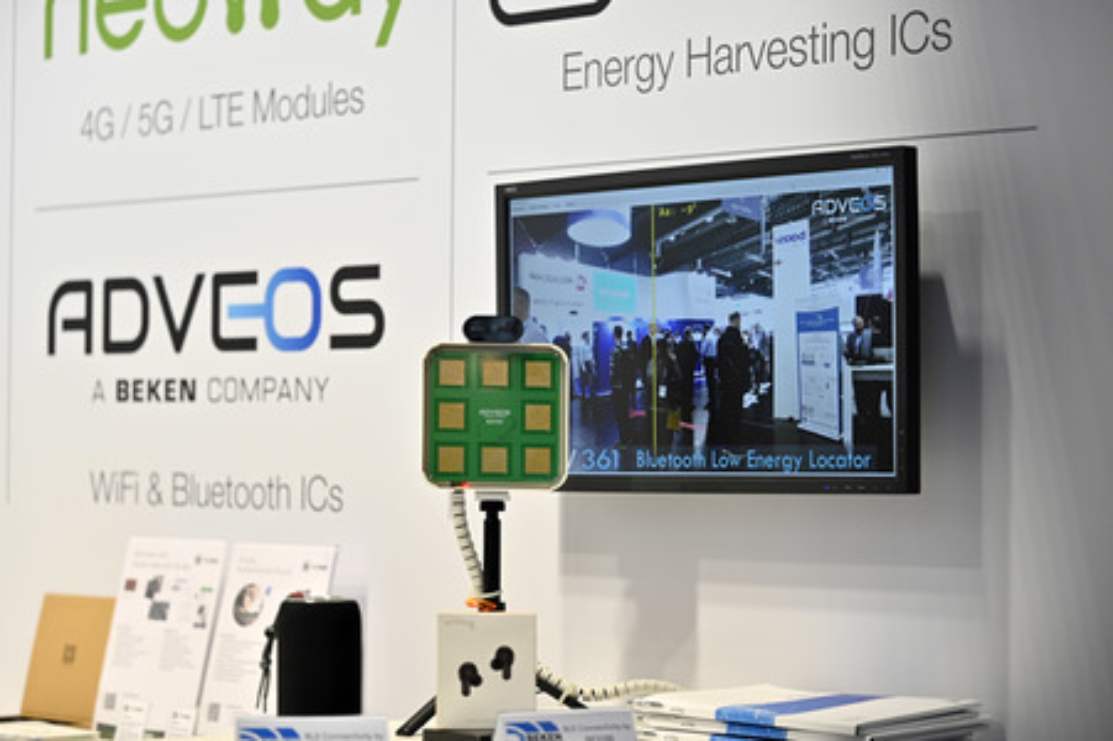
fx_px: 2842
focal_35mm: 92
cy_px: 370
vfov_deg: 14.8
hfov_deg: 22.2
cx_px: 556
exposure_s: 1/400
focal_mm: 92
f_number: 2.8
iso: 400
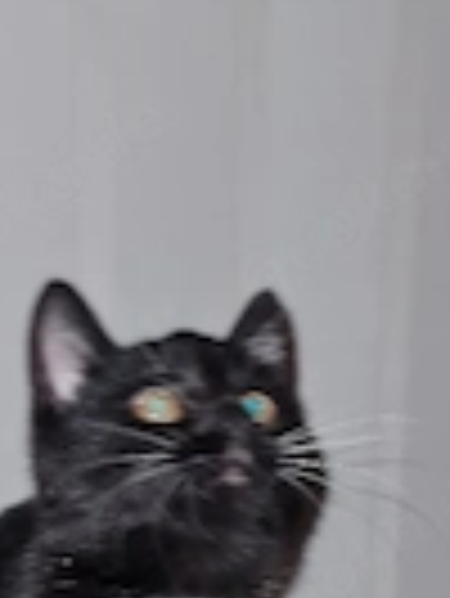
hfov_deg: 18.8
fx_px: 1350
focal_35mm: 78
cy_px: 598
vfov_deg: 23.9
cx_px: 130
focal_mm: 5.4
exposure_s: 1/50
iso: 400
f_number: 1.8
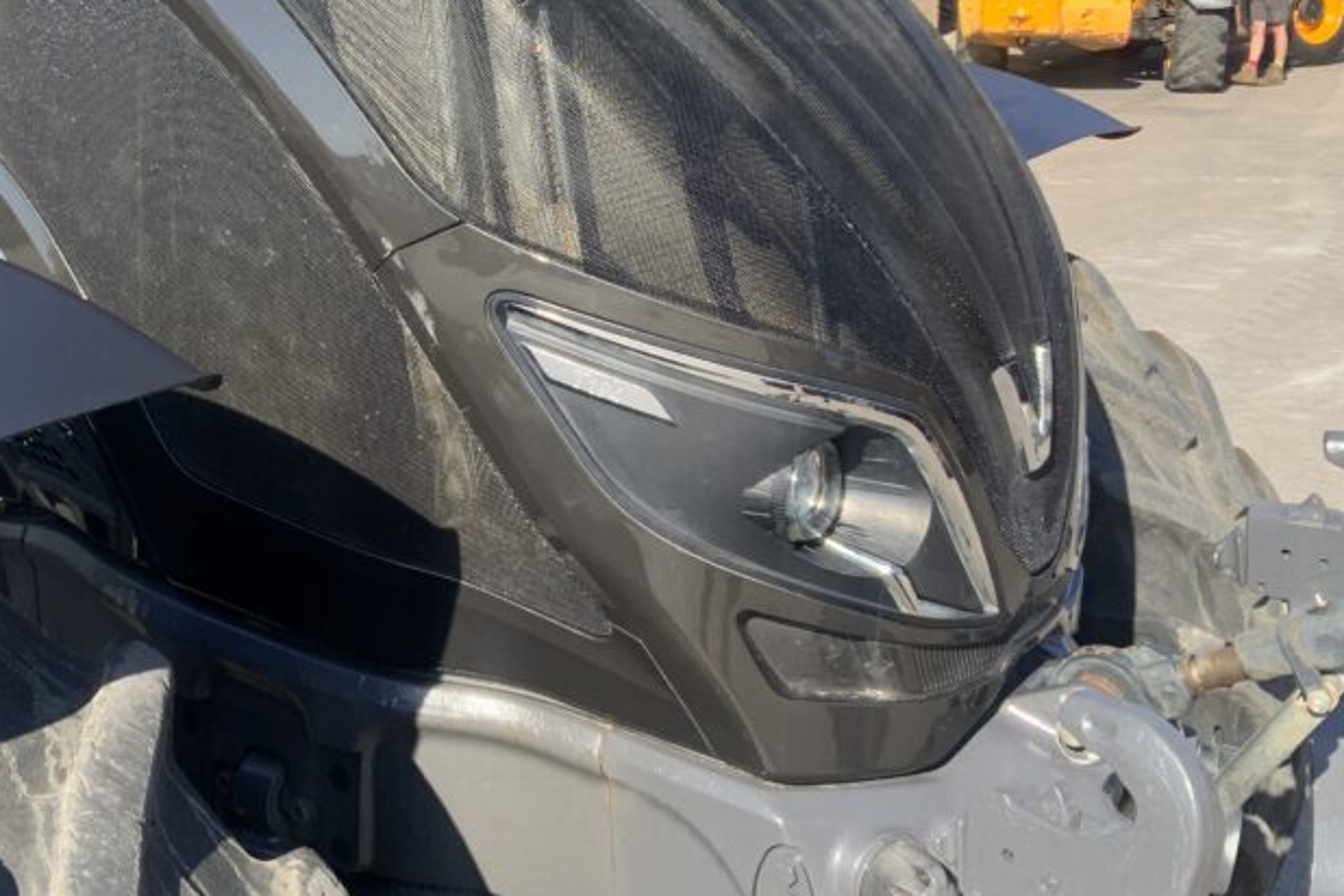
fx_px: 1867
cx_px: 407
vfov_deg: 26.5
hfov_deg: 39.0
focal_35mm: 50
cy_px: 185
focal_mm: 3
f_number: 1.8
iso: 16
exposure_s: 1/504
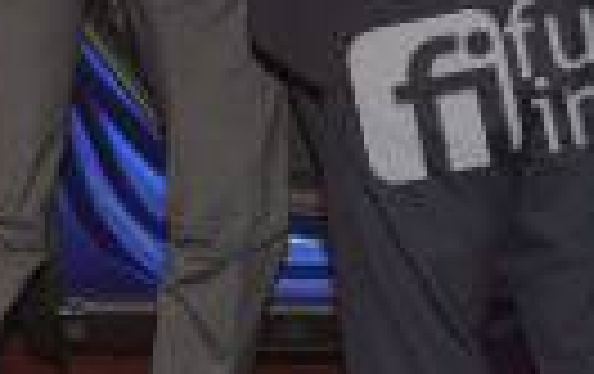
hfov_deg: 6.5
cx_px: 171
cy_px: -149
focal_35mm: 324
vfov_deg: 4.1
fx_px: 5254
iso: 400
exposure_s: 1/640
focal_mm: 70
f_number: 4
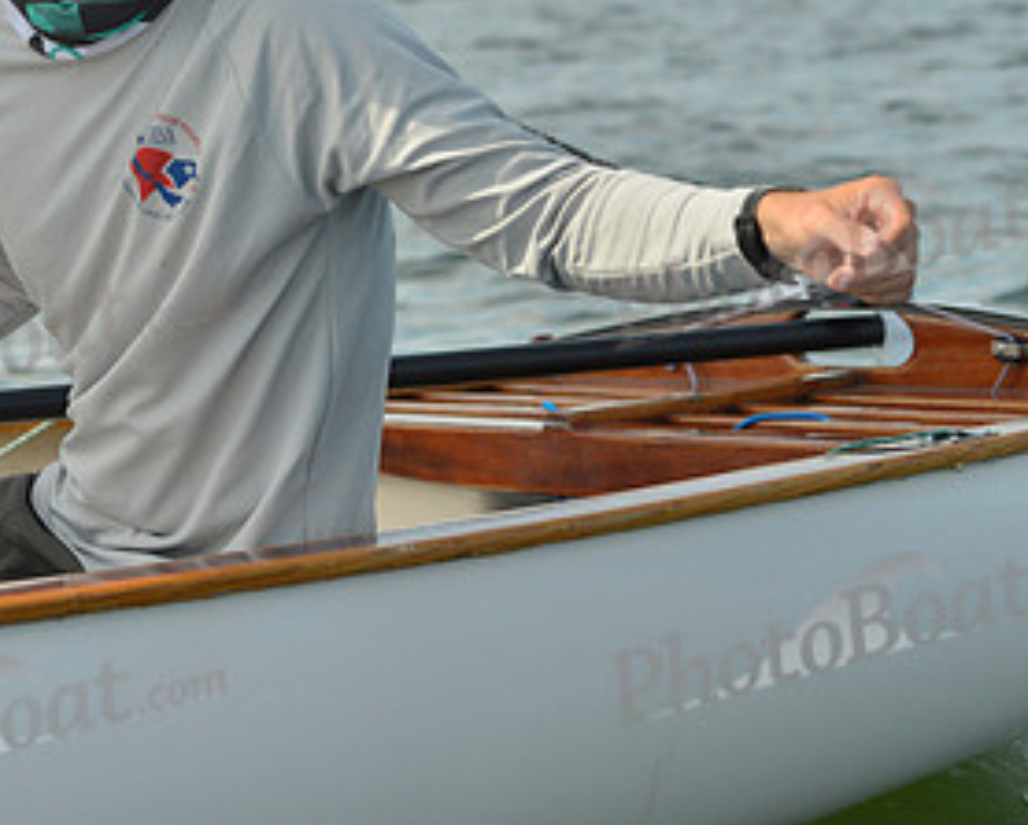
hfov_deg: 14.0
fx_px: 4173
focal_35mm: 137
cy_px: 113
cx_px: 422
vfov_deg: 11.2
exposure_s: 1/1250
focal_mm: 70
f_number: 5.6
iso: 200
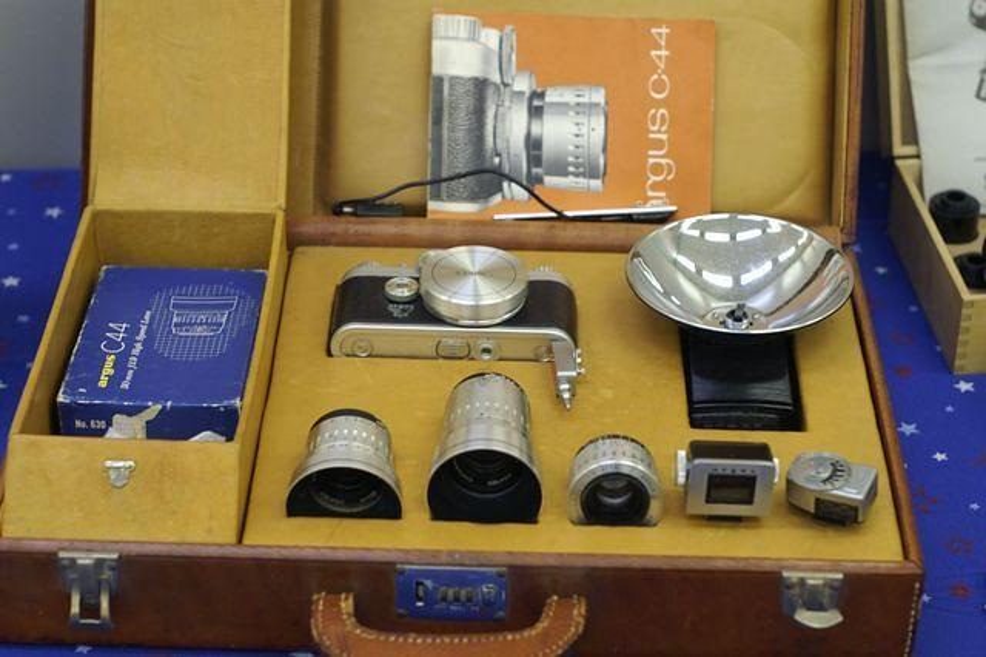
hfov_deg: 27.0
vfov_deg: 18.2
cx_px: 493
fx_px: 2053
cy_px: 328
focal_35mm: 75
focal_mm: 50
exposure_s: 1/80
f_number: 3.5
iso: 400
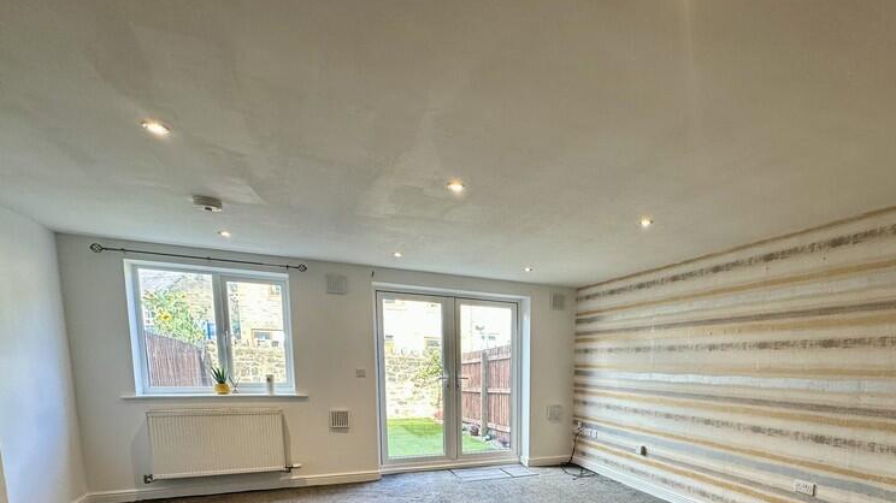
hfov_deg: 81.7
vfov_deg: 48.9
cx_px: 578
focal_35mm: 21
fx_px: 499
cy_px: 436
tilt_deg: -8.2
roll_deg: -1.2
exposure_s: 1/100
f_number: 2.2
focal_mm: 2.22
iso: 100
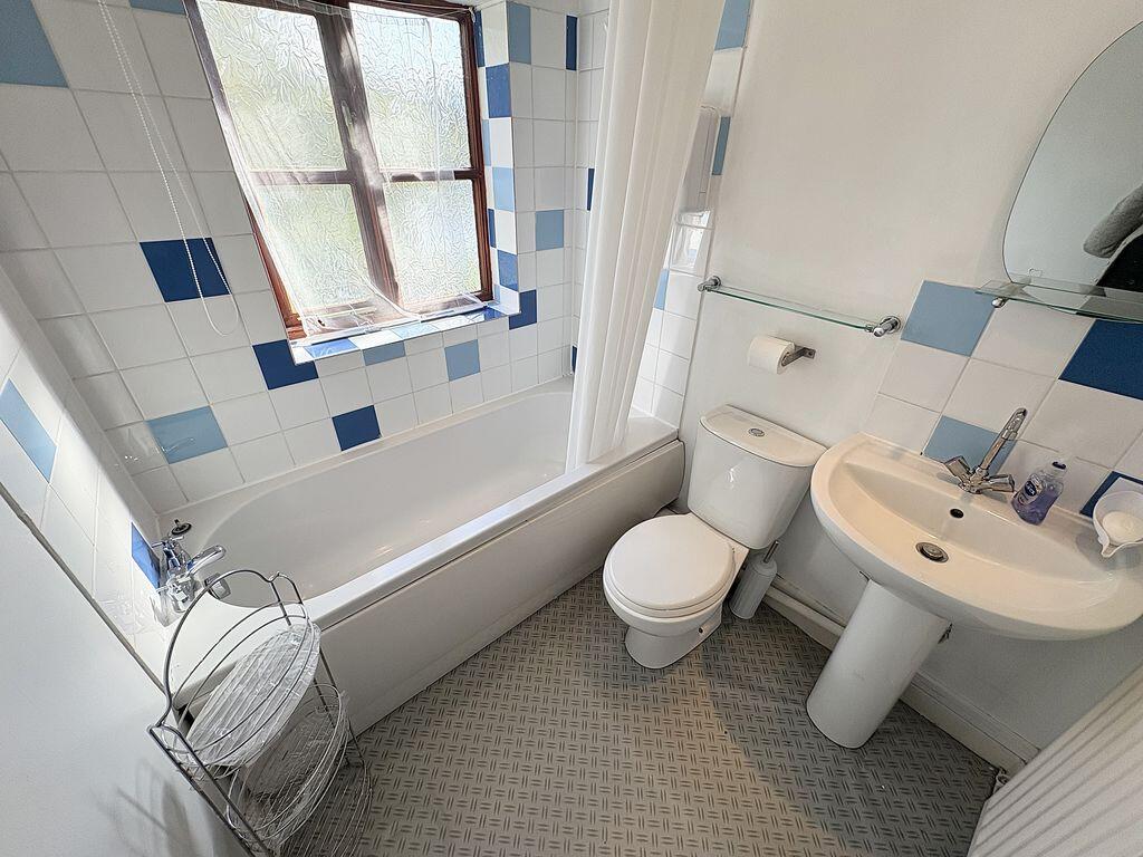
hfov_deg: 102.1
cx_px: 572
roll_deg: -1.2
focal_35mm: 14
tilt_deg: -30.9
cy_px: 428
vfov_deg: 85.7
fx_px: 462
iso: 50
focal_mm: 2.22
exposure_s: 1/138
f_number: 2.2
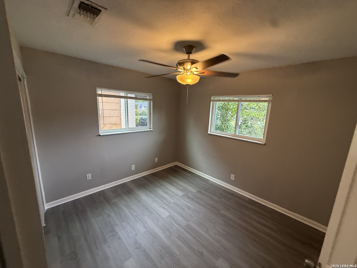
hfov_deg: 102.1
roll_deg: -1.7
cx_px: 178
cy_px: 134
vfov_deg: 85.7
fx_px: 144
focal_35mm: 14
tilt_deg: -7.8
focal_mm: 2.22
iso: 320
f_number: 2.2
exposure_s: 1/120
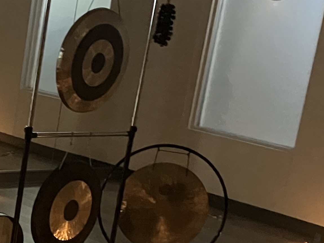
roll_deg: -7.7
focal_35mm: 98
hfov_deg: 19.3
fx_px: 917
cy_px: 221
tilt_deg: -11.7
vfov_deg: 14.9
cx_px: -27
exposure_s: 1/15
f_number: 1.8
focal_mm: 3.99
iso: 2000
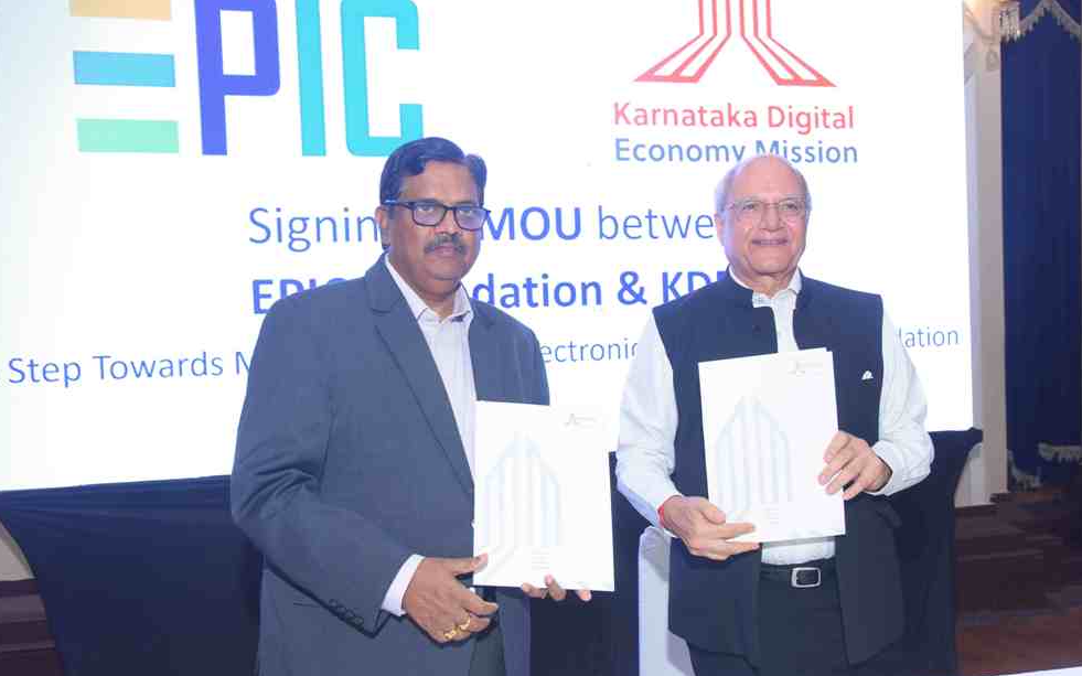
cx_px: 558
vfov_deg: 38.3
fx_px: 973
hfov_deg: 58.1
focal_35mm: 33
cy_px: 375
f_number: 4.5
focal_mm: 31
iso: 1600
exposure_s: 1/160
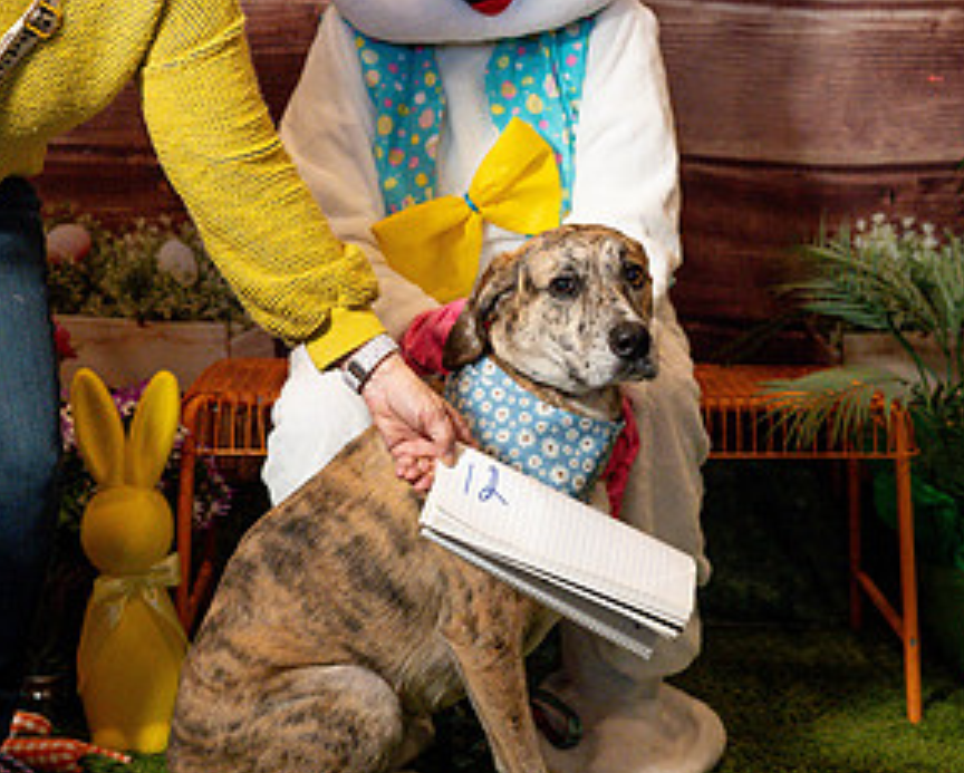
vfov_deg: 22.5
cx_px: 532
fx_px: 1942
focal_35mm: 68
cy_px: 320
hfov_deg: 27.9
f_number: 2.8
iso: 6400
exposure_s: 1/500
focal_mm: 36
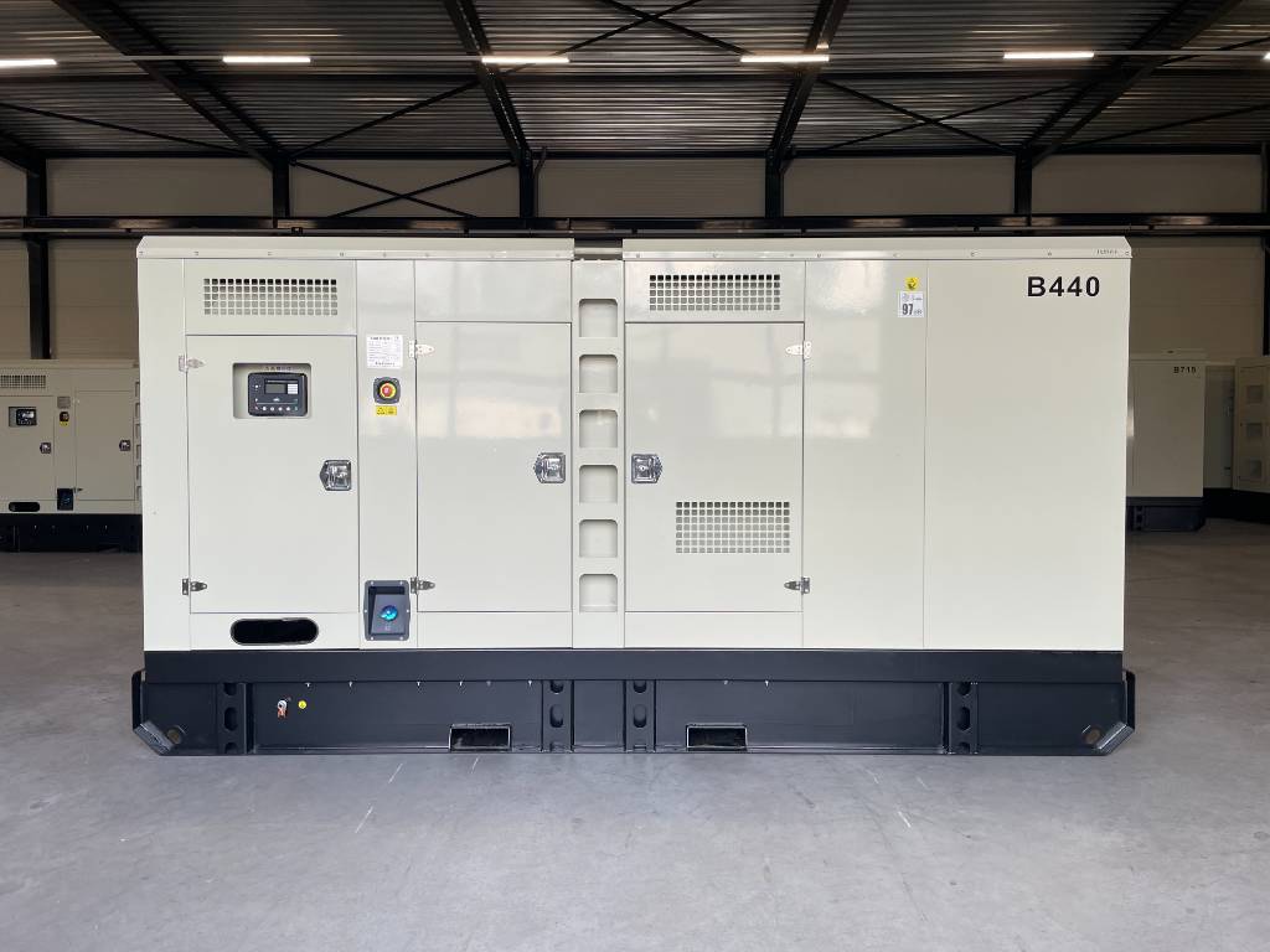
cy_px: 476
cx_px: 635
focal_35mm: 26
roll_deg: -0.2
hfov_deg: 67.3
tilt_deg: -3.0
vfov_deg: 53.1
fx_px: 954
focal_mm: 4.2
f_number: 1.6
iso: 32
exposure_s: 1/116
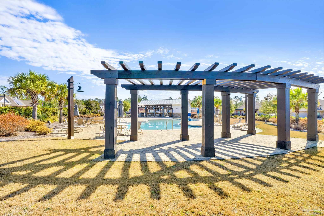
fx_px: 157
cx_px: 162
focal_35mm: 18
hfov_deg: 91.6
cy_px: 108
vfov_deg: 68.9
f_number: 11
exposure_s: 1/640
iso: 400
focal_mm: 17.5
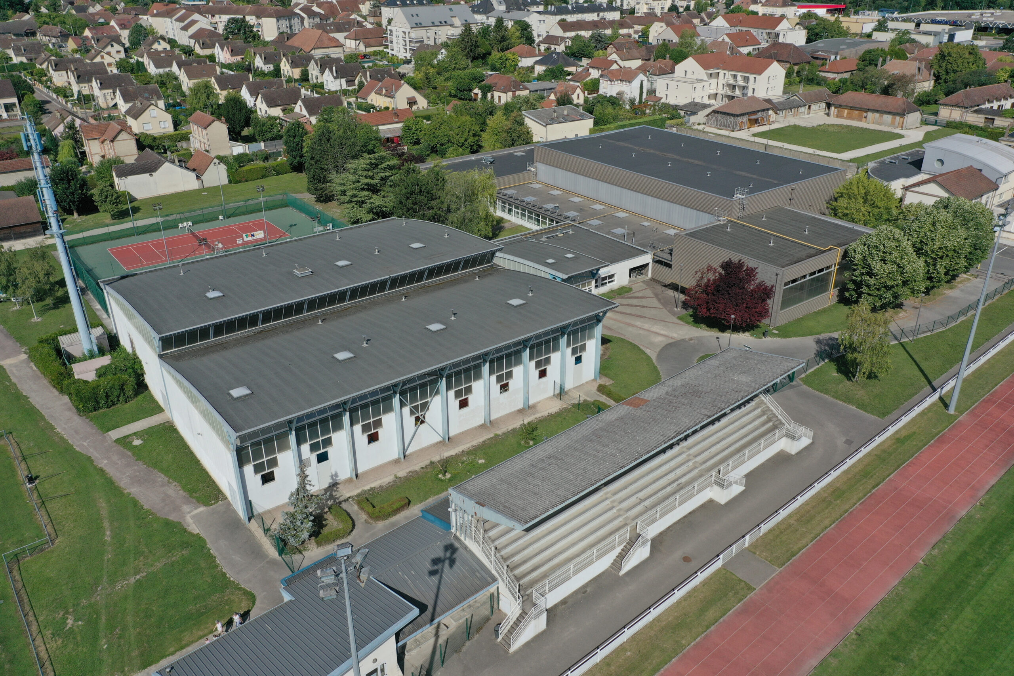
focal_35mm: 28
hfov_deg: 65.5
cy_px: 338
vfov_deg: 46.4
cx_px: 507
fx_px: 789
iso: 100
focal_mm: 10.26
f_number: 4.5
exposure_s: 1/120
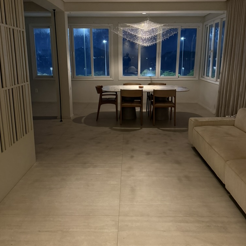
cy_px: 105
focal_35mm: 29
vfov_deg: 55.4
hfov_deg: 55.6
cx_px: 125
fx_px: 233
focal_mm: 6.76
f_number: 1.78
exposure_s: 1/30
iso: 1000
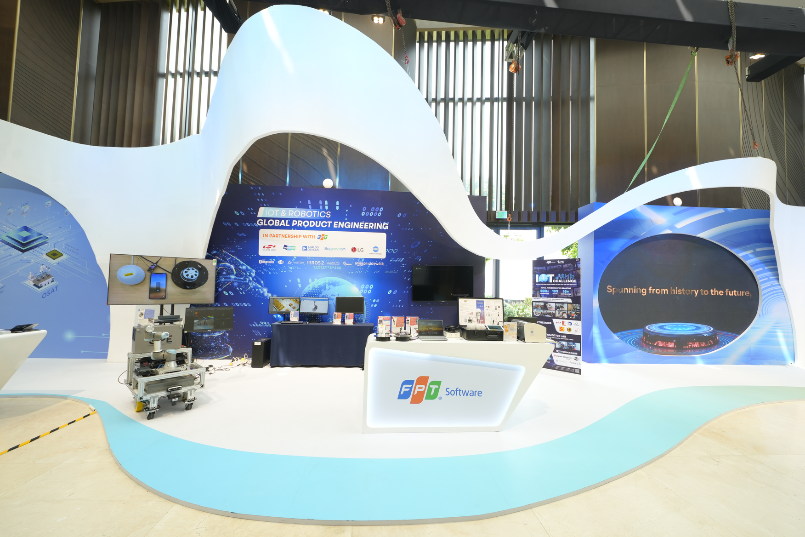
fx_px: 313
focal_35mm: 14
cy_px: 268
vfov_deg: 81.2
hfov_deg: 104.3
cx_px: 402
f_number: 5.6
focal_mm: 14
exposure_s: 1/100
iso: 640
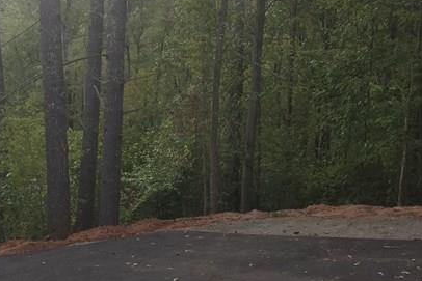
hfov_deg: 26.3
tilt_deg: -6.6
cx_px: 107
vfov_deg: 17.9
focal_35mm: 76
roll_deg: +0.3
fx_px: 891
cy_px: 192
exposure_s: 1/302
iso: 32
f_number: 2.2
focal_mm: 4.15
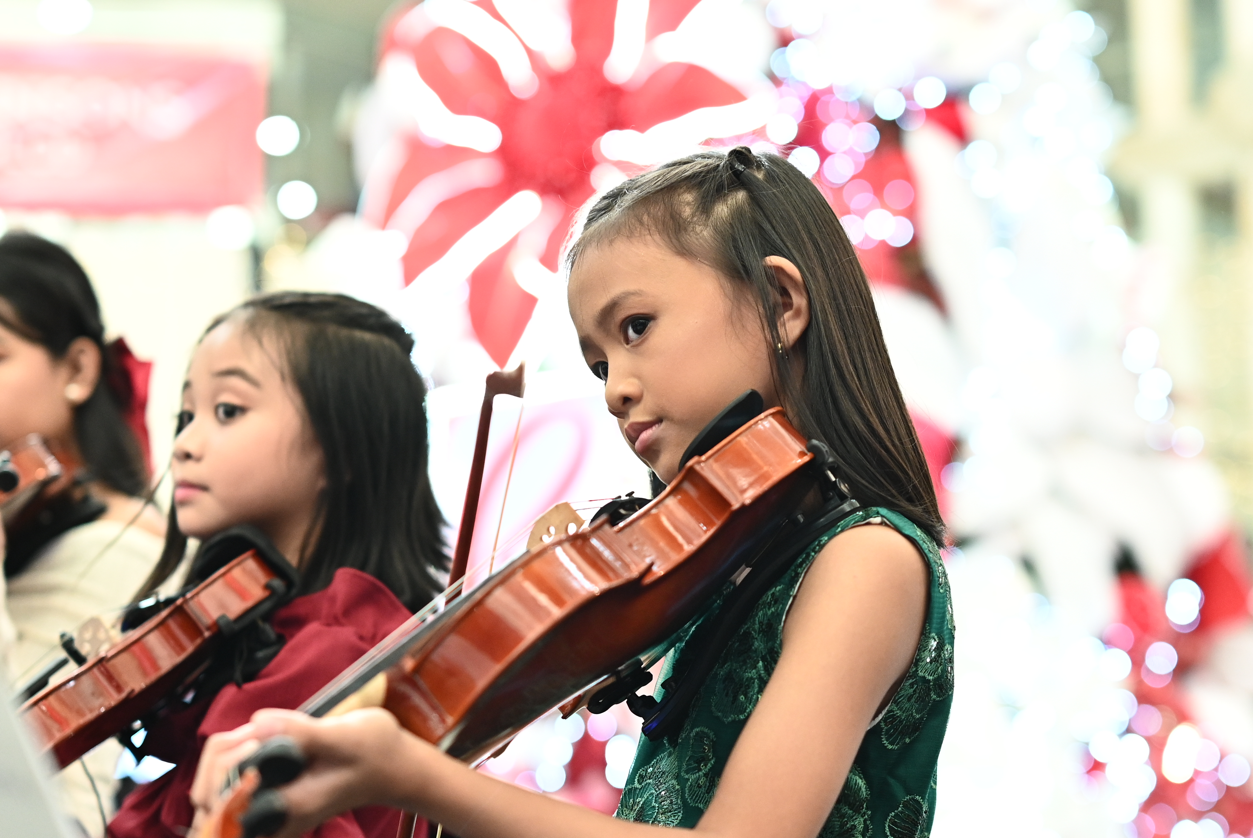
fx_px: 2612
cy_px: 419
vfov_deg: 18.2
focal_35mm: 75
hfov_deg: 27.0
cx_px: 626
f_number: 2.2
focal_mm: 50
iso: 1600
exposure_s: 1/250
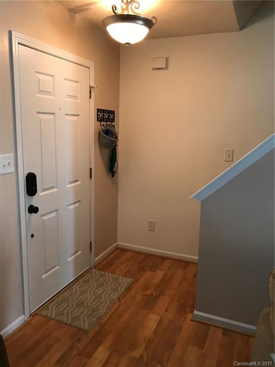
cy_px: 184
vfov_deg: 63.4
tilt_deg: -9.6
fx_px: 297
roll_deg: -1.3
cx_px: 138
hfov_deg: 49.7
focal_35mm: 28
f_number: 1.8
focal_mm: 3.99
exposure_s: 1/15
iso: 50
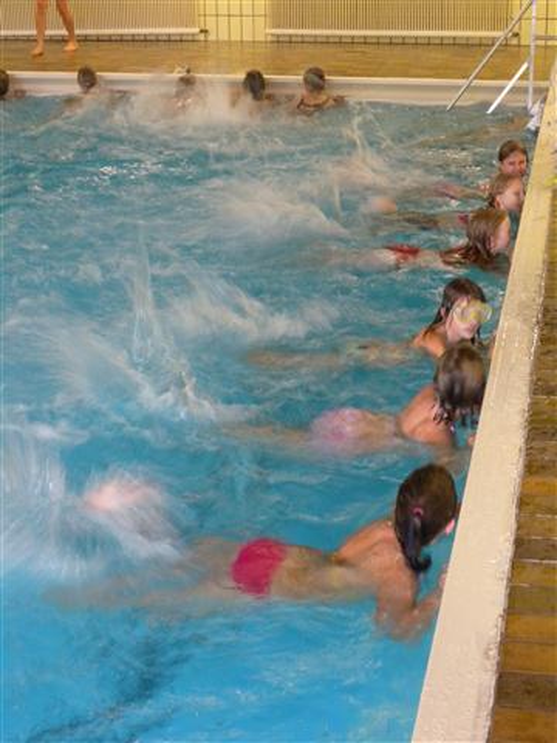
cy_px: 372
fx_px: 1352
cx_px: 278
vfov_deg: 30.7
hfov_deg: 23.3
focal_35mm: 63
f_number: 4.1
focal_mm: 13.6
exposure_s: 1/10.3
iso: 400
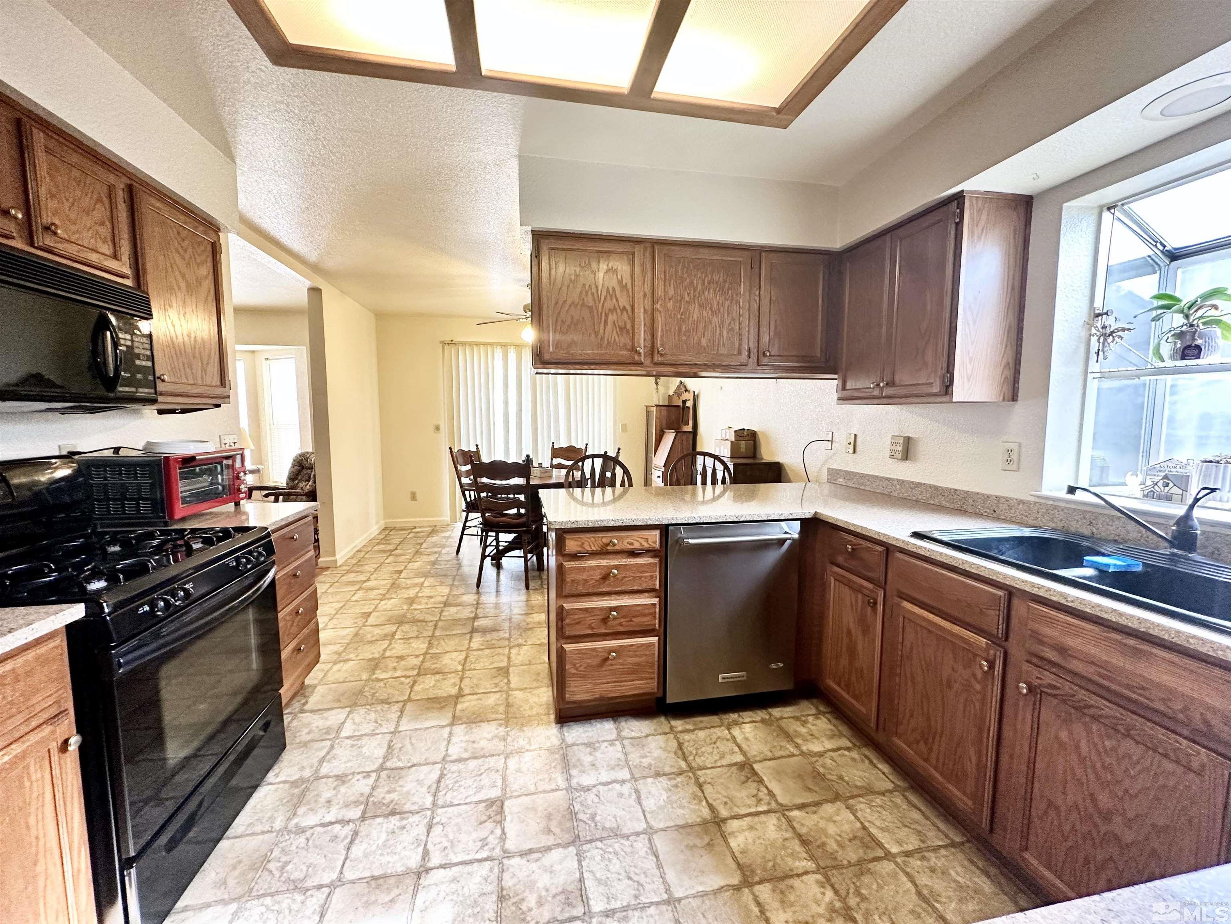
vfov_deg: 85.7
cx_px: 616
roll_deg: -0.4
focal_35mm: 14
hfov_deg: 102.1
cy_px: 462
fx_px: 498
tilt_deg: -6.4
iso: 250
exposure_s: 1/60
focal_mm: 2.22
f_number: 2.2
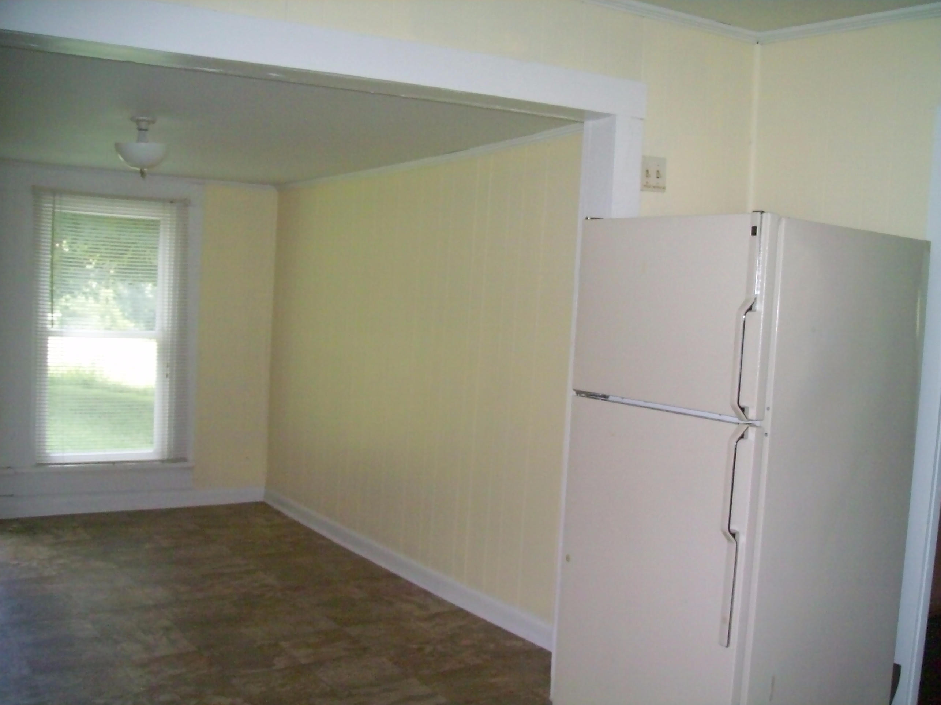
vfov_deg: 39.6
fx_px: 978
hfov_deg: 51.4
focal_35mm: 36
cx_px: 470
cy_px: 352
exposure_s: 1/64
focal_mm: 6
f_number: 2.7
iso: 160
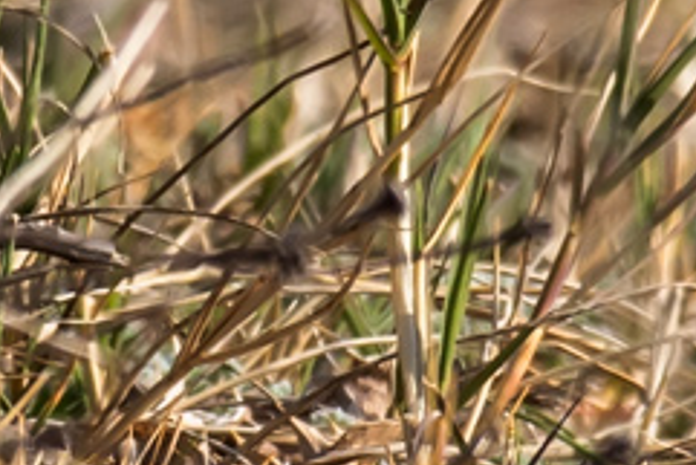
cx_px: 1510
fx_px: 63081
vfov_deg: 0.4
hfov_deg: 0.6
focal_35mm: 3261
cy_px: -61
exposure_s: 1/640
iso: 200
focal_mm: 500
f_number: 8
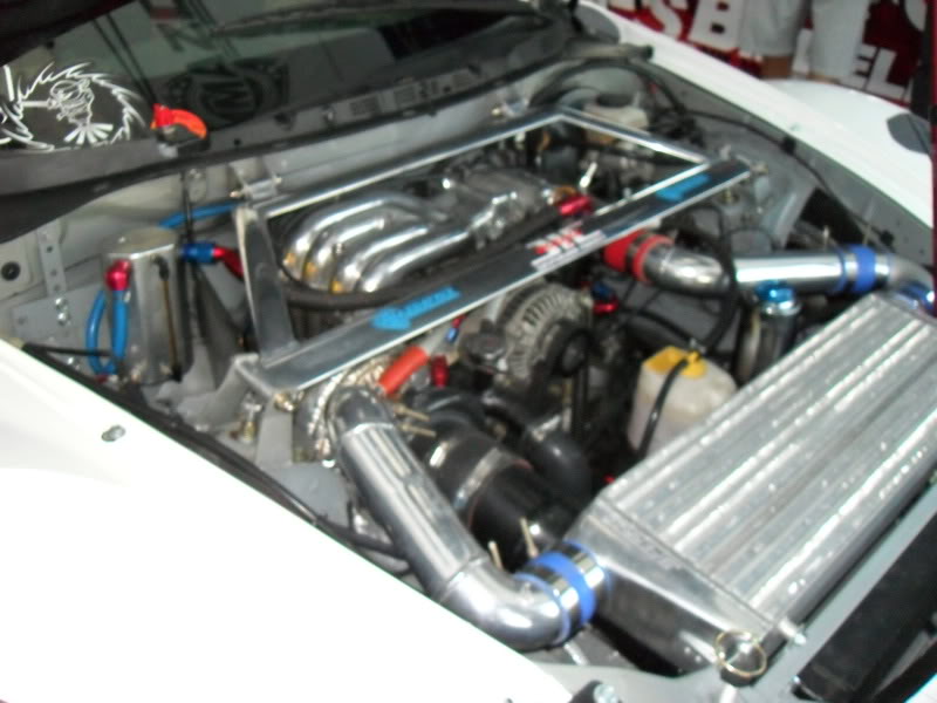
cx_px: 468
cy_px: 352
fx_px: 947
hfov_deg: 52.6
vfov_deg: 40.7
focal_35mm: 35
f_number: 2.8
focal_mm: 6.2
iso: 400
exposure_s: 1/45
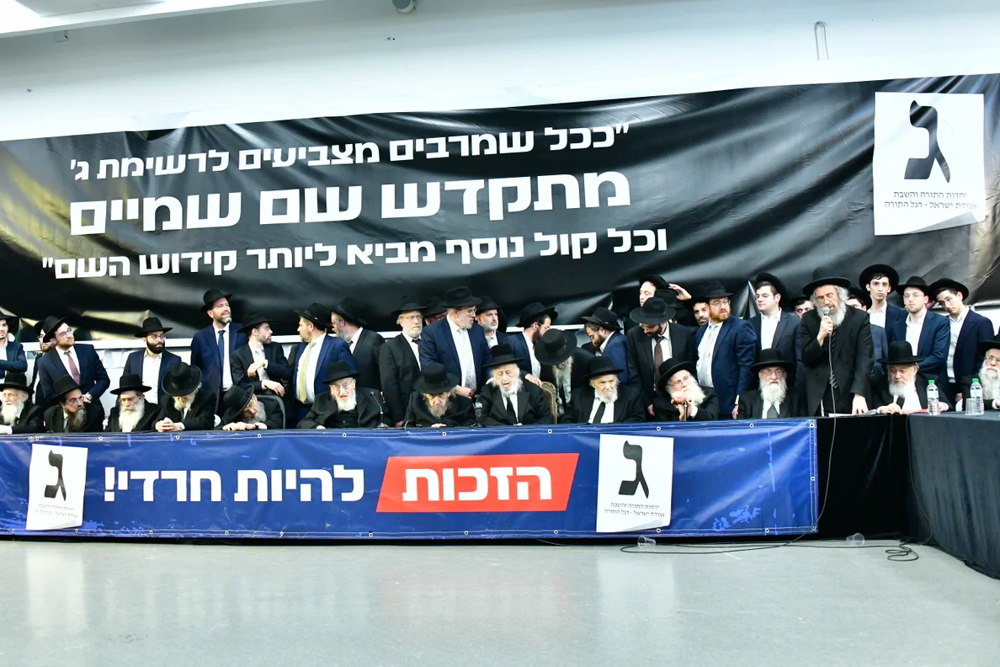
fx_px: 917
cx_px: 426
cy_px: 276
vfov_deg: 39.8
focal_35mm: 33
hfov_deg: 57.0
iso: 2500
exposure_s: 1/125
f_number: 5.6
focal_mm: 28
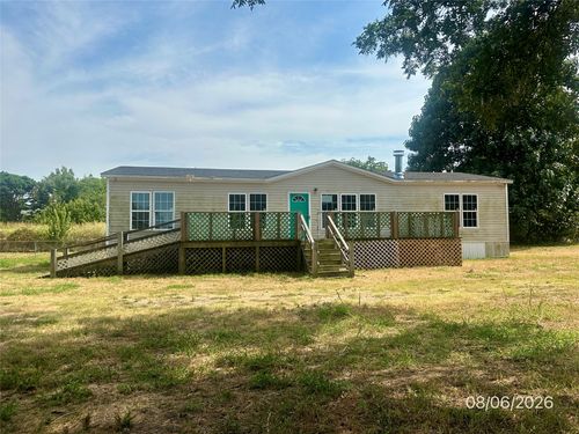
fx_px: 401
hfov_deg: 71.6
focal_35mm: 24
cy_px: 217
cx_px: 290
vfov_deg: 56.8
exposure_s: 1/5525
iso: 80
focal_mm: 6.86
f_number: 1.78
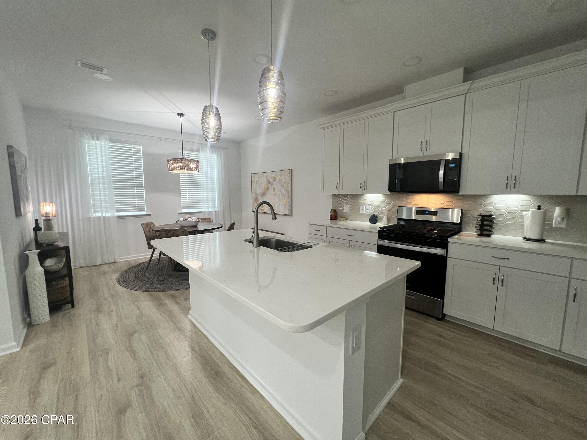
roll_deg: +0.2
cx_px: 294
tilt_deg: -6.1
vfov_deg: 89.9
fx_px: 220
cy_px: 220
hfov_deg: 106.2
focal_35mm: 13
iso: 250
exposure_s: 1/120
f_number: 1.8
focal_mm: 1.57
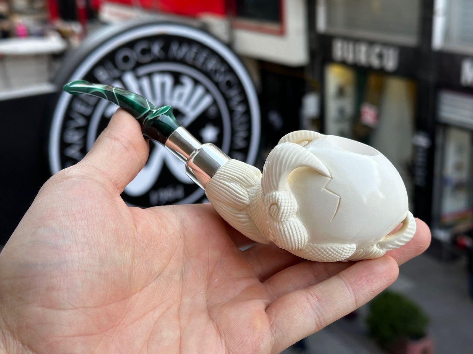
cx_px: 236
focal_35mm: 48
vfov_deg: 30.3
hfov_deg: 39.7
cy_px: 177
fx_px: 656
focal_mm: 6.86
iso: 50
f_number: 1.78
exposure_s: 1/142
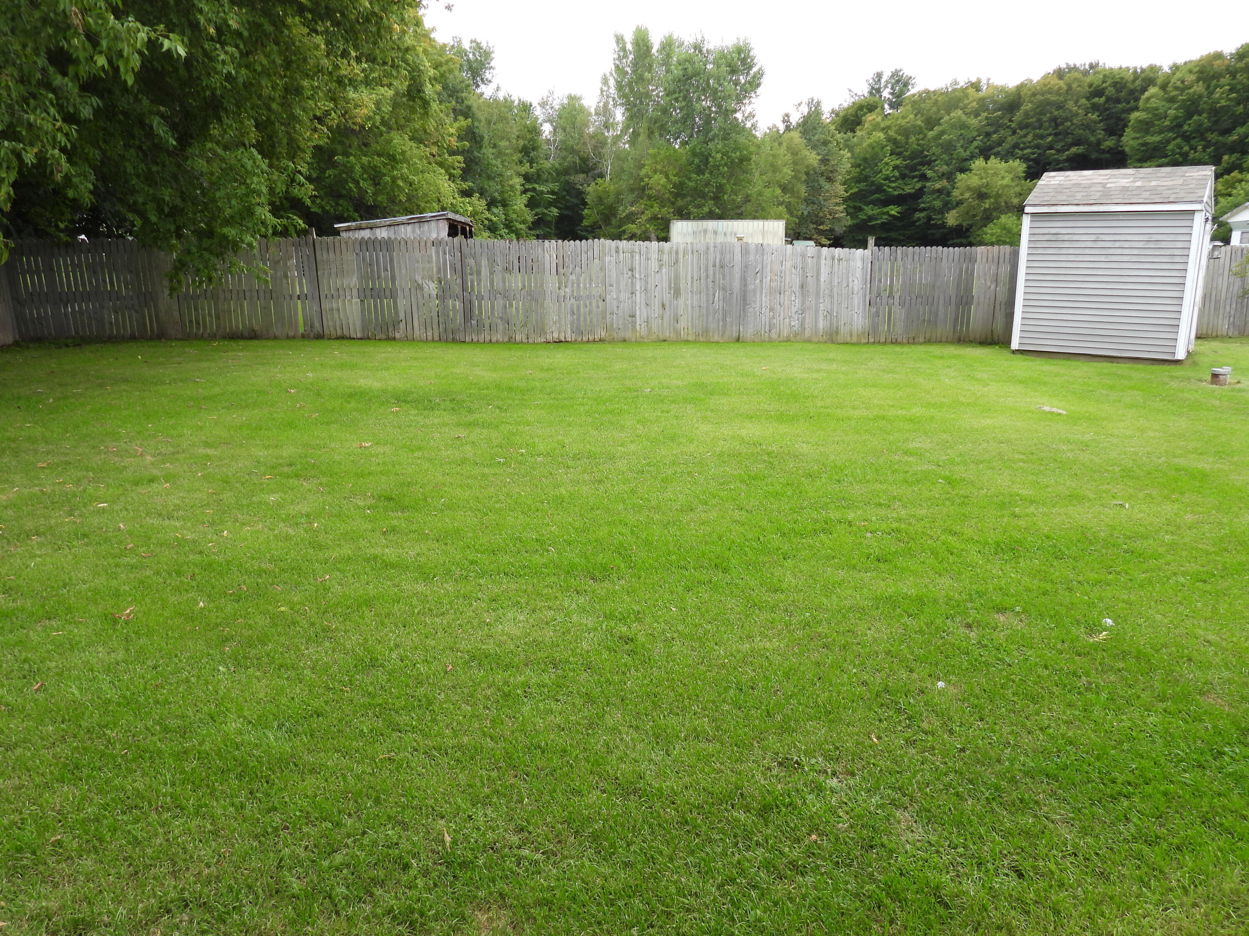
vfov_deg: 56.8
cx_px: 624
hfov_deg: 71.6
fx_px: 866
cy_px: 468
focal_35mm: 24
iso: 100
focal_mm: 4.3
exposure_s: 1/250
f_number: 2.8
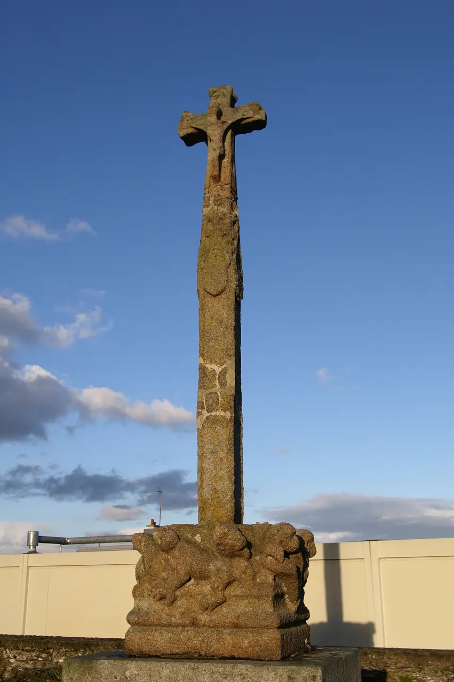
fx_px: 682
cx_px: 227
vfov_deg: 53.2
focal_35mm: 36
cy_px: 341
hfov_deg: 36.8
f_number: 7.1
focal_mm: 24
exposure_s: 1/300
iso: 100
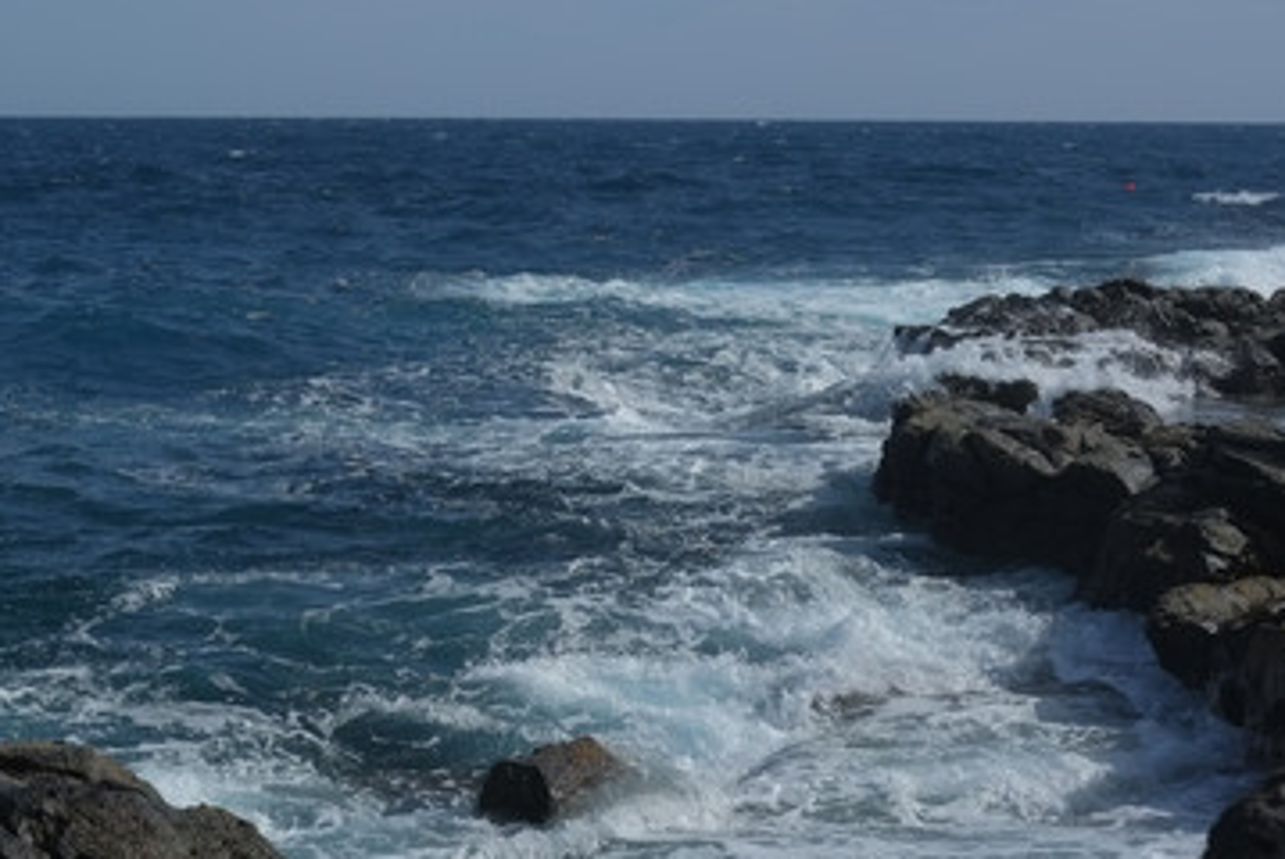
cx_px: 304
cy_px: 489
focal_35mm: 73
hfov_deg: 27.3
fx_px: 2608
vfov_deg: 18.7
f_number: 5.6
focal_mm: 27
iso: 200
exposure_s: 1/1800
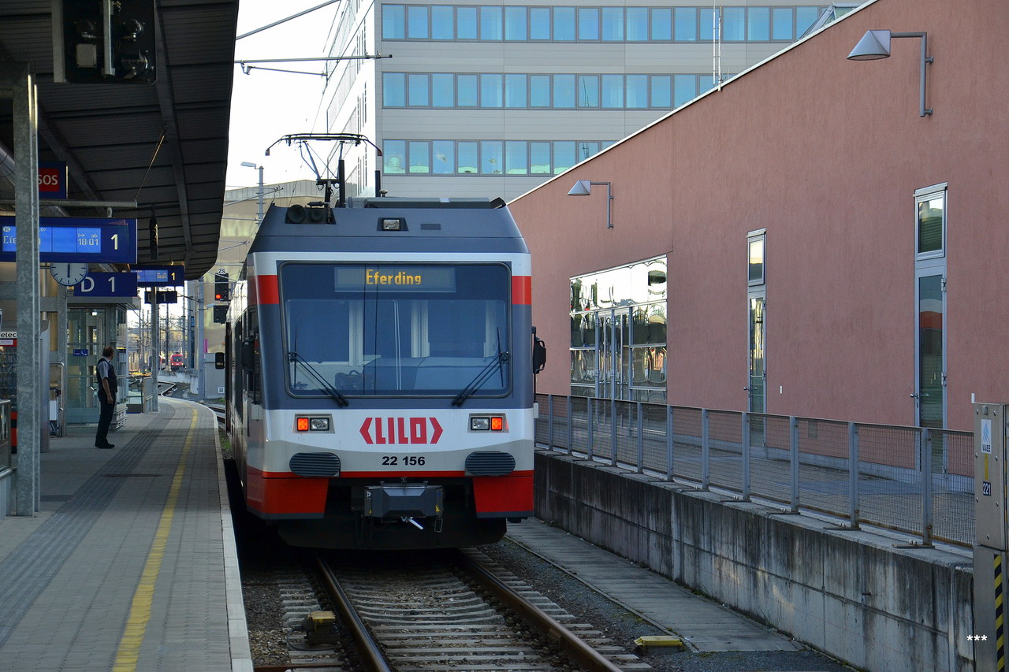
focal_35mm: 93
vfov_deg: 14.7
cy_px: 336
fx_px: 2606
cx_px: 504
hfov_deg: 21.9
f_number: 5.3
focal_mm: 62
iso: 400
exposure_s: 1/400
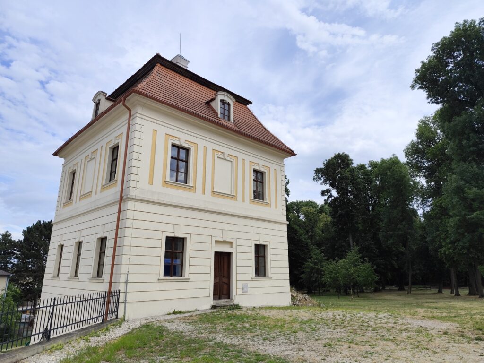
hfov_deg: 73.9
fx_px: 322
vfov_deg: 58.9
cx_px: 242
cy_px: 182
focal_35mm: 23
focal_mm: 6.19
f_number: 1.65
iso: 50
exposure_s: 1/886
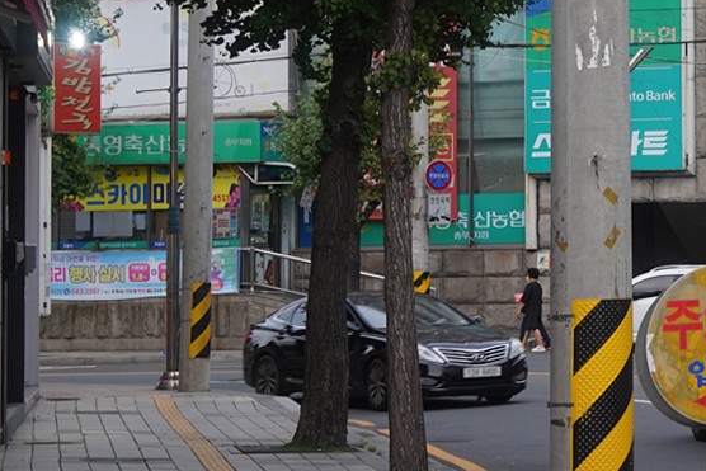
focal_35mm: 126
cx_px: 931
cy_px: -23
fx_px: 2471
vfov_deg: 10.8
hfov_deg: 15.4
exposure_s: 1/100
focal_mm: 35
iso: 400
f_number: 6.3
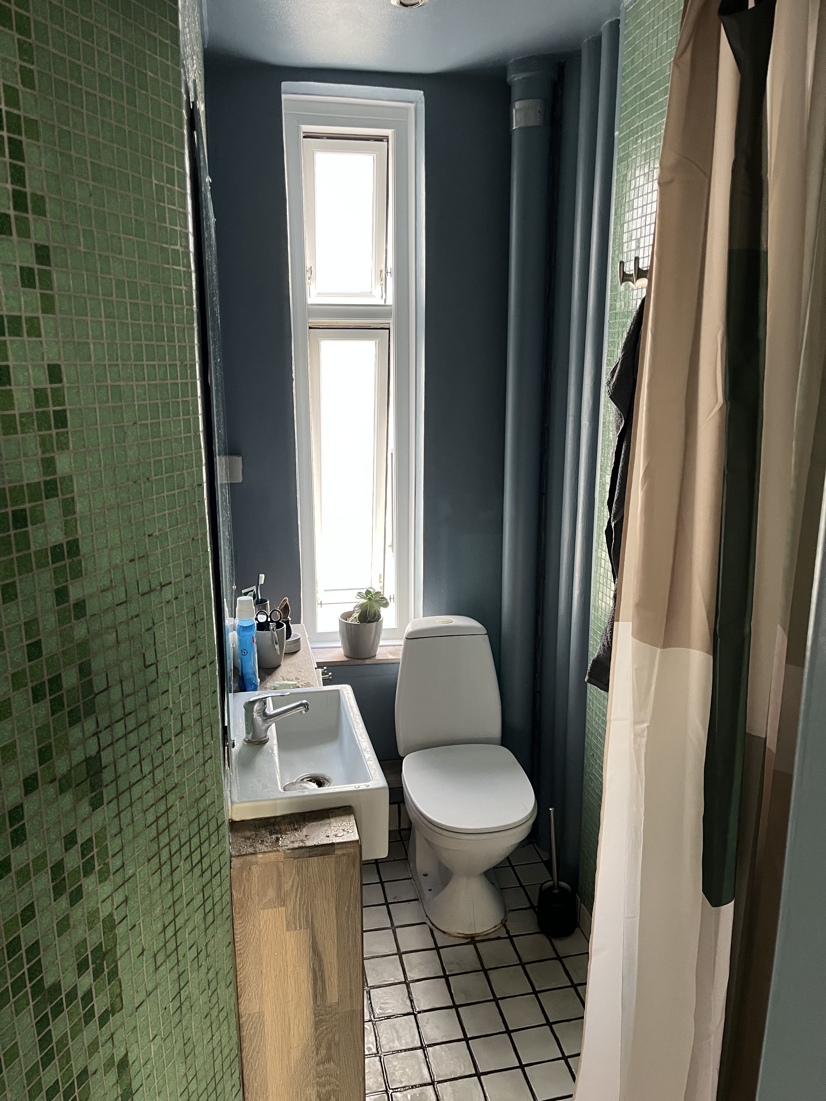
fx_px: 827
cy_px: 550
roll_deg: +0.0
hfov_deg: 53.1
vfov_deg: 67.3
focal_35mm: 26
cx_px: 413
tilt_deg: -12.5
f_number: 1.6
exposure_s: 1/60
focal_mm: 5.1
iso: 320
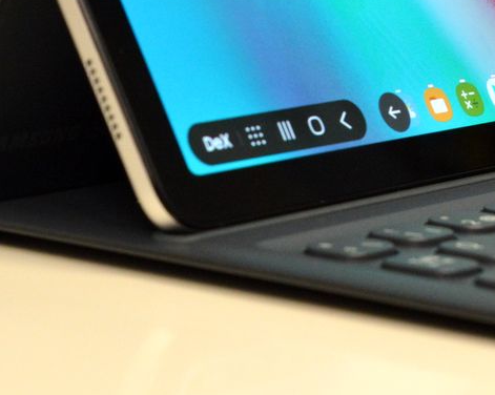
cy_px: 101
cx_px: 529
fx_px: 2887
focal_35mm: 197
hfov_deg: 9.7
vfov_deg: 7.8
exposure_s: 1/25
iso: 1600
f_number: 10
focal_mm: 55
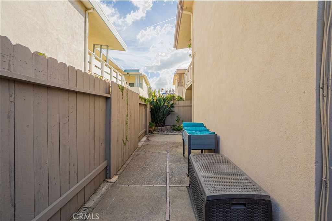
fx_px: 138
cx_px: 166
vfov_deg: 77.3
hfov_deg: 100.4
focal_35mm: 15
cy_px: 110
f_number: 8
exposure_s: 1/6400
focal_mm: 10
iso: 400
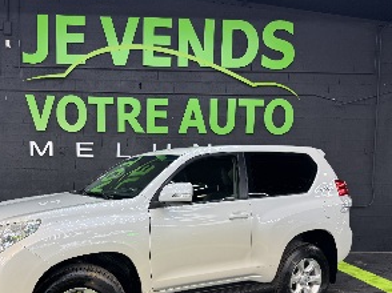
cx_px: 149
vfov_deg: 41.0
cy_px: 204
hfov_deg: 53.5
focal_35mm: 34
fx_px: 385
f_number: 1.78
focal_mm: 6.76
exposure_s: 1/100
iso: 125
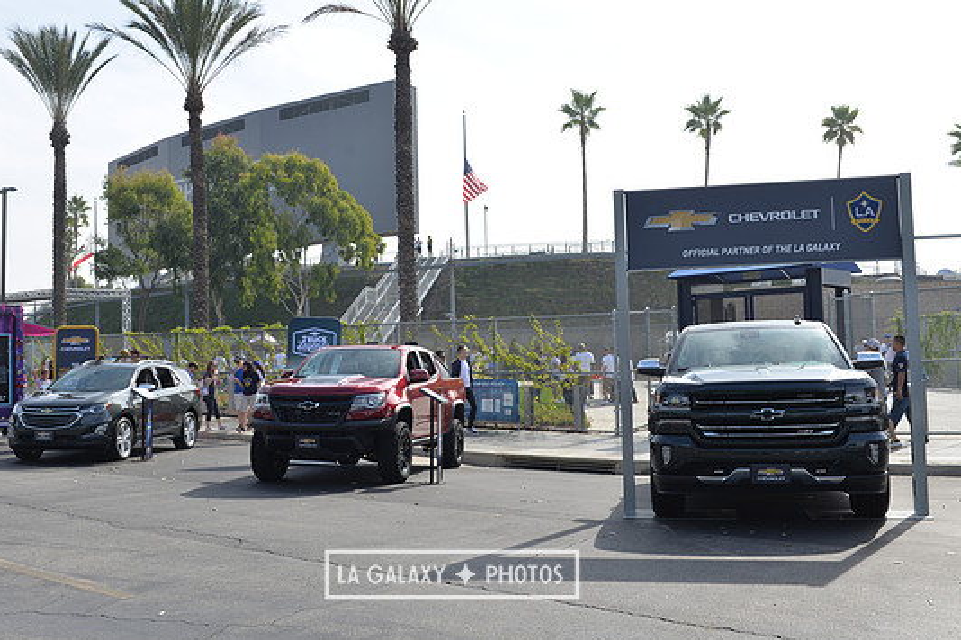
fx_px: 1014
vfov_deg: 35.0
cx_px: 452
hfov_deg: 50.7
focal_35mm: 38
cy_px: 305
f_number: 7.1
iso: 100
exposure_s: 1/250
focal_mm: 35
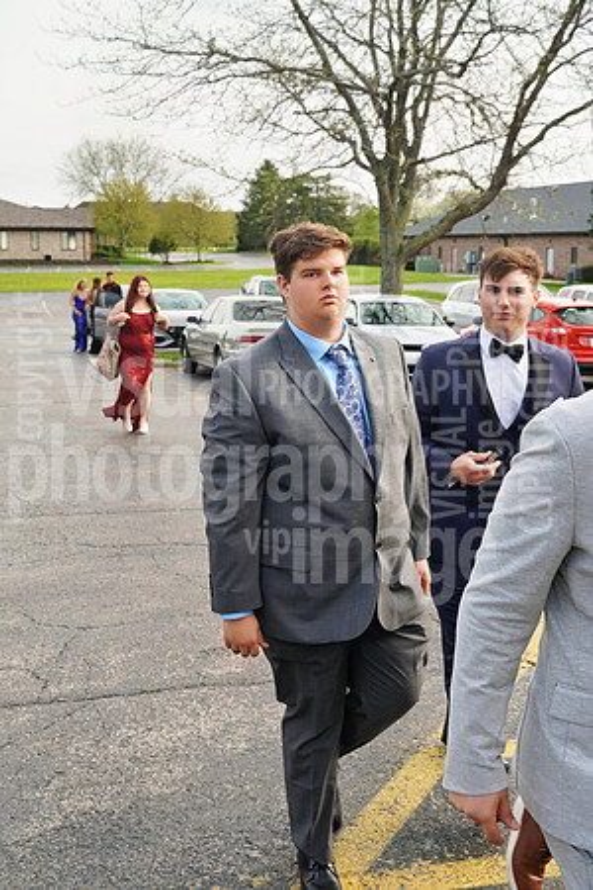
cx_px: 296
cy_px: 445
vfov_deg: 41.1
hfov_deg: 28.1
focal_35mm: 48
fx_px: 1186
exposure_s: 1/250
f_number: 6.3
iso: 250
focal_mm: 32
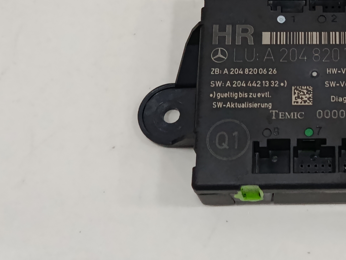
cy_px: 64
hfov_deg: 24.7
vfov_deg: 19.3
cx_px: 332
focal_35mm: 76
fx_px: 760
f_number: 1.7
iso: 865
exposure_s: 1/100
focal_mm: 5.24
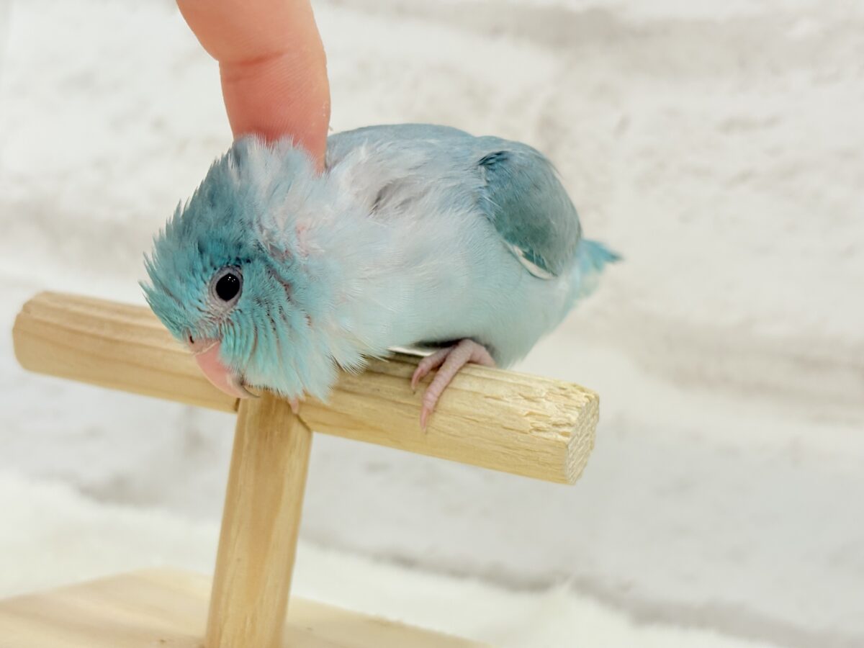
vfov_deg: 28.0
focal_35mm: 52
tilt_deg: -1.7
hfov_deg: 36.8
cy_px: 324
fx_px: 1298
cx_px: 432
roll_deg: -8.1
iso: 80
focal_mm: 5.96
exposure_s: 1/100
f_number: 1.6
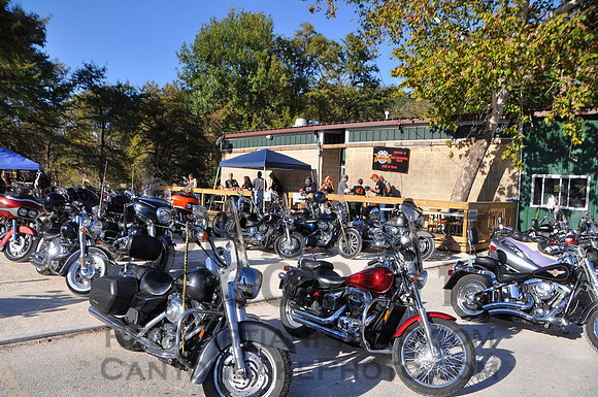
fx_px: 448
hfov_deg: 67.5
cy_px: 198
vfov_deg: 47.8
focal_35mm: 27
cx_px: 299
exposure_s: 1/1000
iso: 200
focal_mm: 18
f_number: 5.6
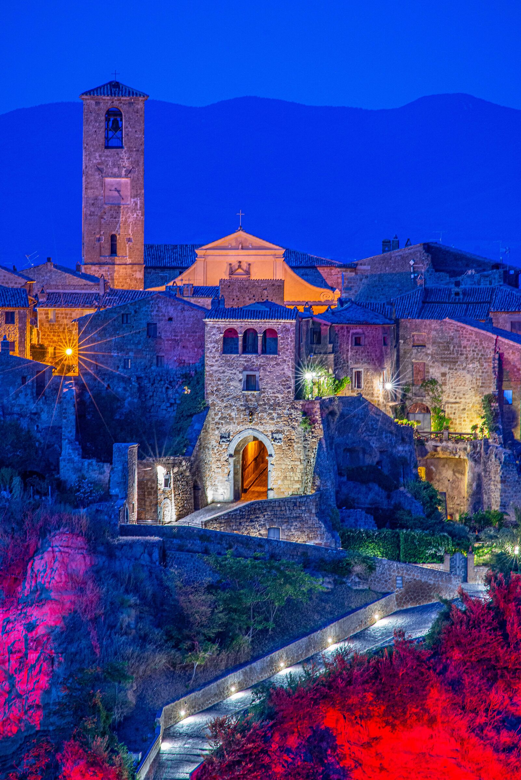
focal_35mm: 300
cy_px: 390
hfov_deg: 4.6
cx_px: 260
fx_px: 6506
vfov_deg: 6.9
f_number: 8
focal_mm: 300
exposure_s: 10
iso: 400
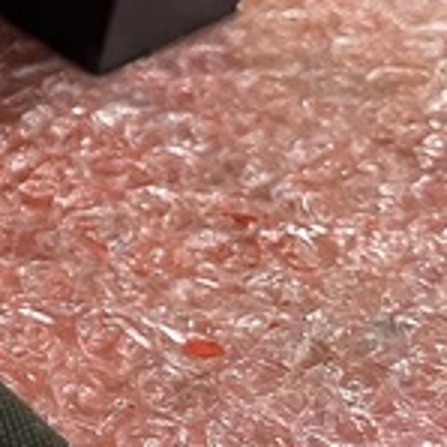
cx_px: -411
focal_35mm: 99
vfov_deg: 17.5
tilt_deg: -38.4
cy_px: 105
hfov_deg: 14.8
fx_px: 1446
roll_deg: +0.1
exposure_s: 1/50
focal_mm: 5.1
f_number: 1.6
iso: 160
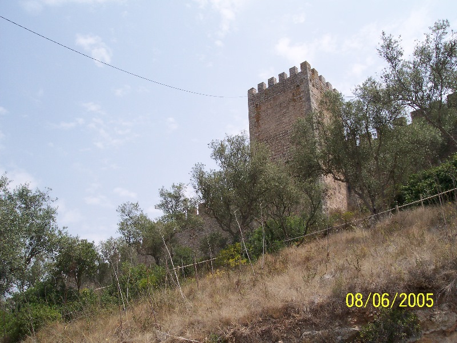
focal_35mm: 38
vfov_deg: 37.7
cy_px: 172
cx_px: 228
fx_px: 502
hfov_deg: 49.0
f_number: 4.8
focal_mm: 8
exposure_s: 1/700
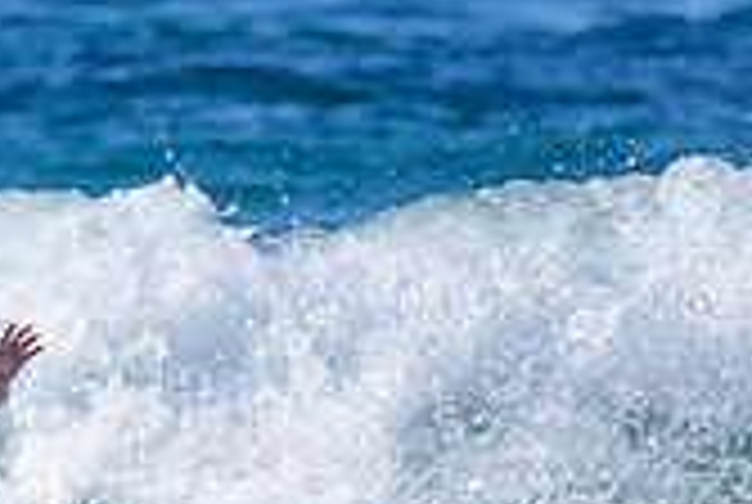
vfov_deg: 0.4
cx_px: -332
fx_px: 79162
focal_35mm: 3783
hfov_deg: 0.5
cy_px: 542
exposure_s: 1/800
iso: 400
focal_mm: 800
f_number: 11
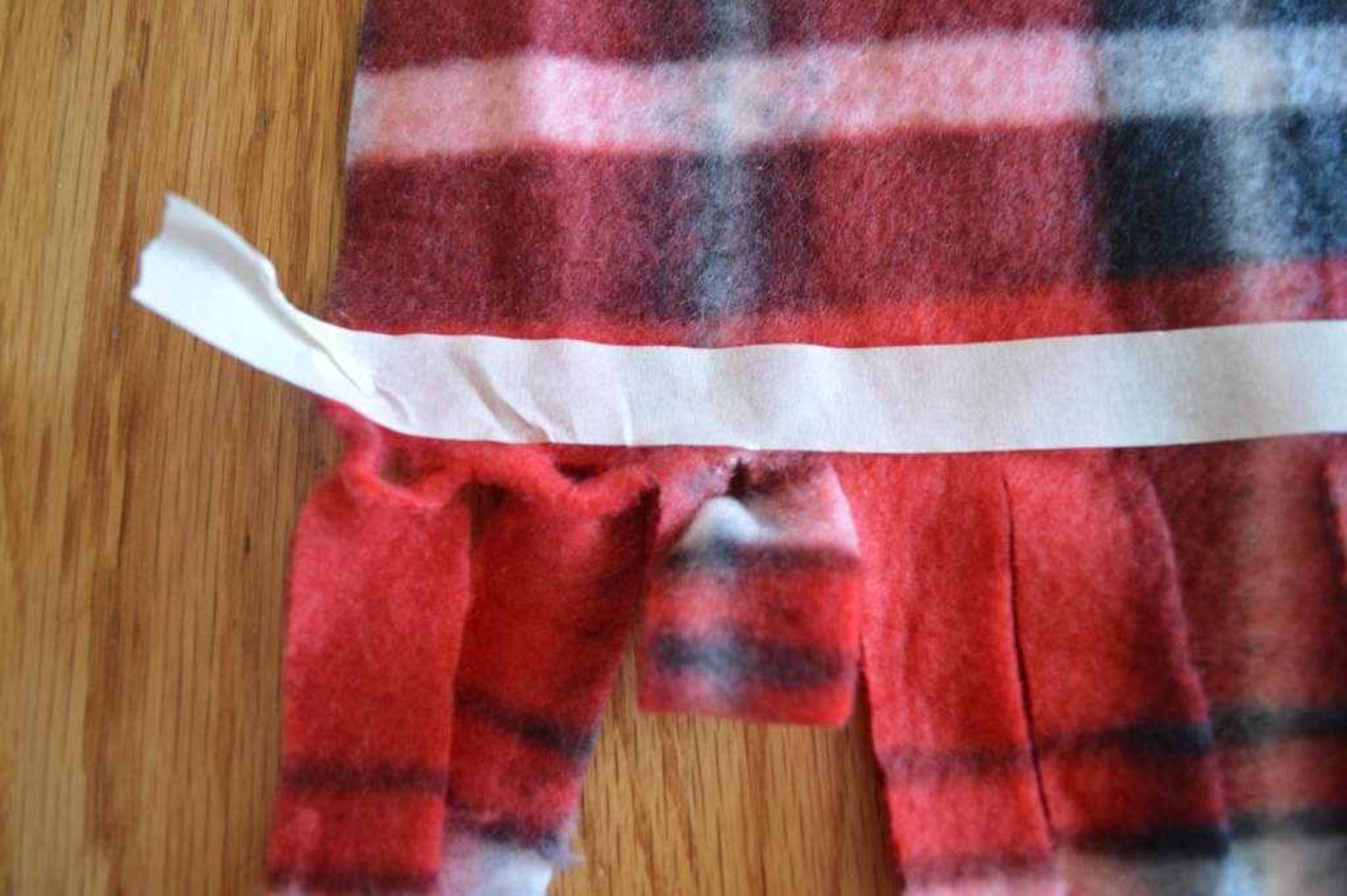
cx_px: 674
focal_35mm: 30
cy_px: 448
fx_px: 1122
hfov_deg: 62.0
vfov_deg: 43.5
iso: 400
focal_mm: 20
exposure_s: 1/40
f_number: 3.8
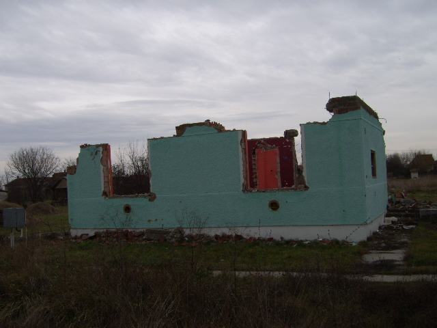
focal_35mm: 38
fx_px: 480
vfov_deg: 37.7
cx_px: 218
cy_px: 164
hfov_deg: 49.0
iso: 100
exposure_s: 1/500
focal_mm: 7.8
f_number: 6.4
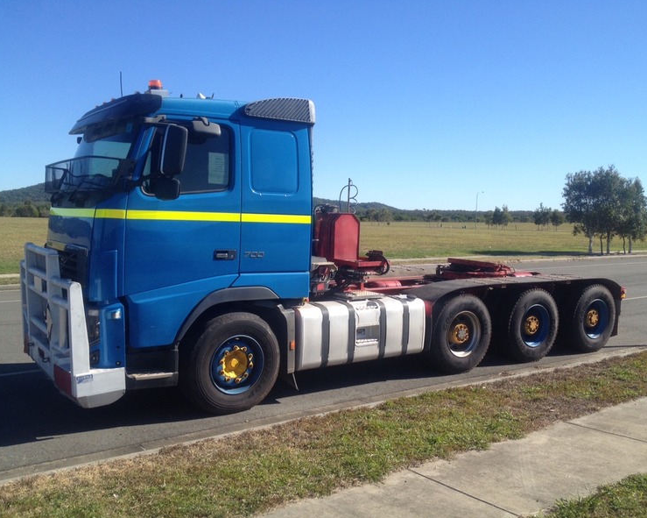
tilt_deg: -1.9
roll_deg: -1.8
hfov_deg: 49.1
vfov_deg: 40.1
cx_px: 340
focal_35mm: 37
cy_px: 259
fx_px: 708
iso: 50
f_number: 2.4
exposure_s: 1/1200
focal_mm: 4.28
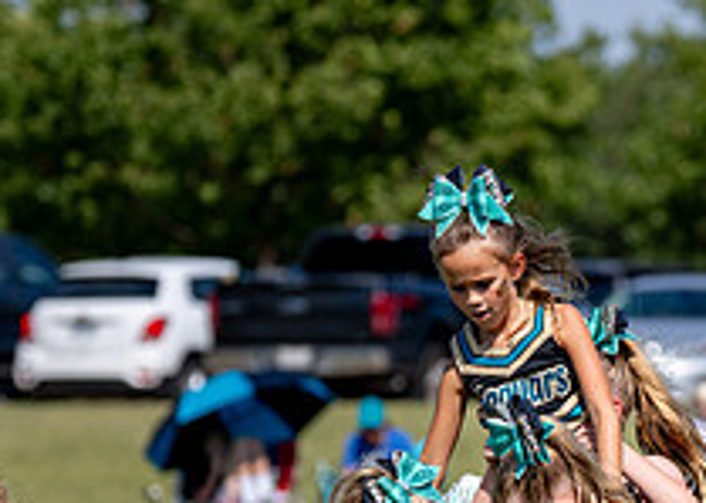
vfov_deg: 4.1
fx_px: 7093
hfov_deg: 5.7
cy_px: 600
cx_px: 500
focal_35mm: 354
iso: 100
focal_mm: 111
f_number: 2.8
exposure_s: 1/3200
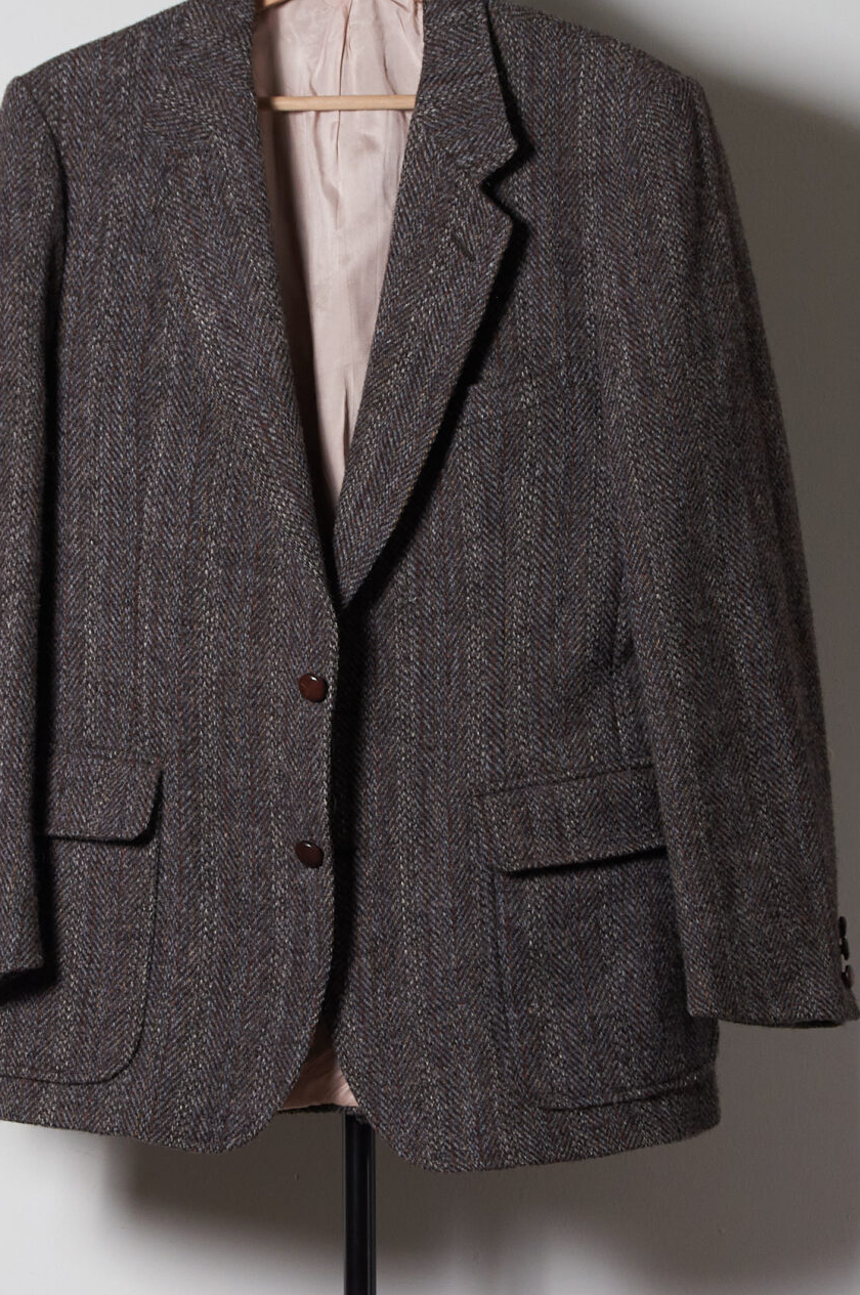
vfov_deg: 12.3
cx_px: 368
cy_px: 722
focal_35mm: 167
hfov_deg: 8.2
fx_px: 6001
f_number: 9
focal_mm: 55
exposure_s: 1/100
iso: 200
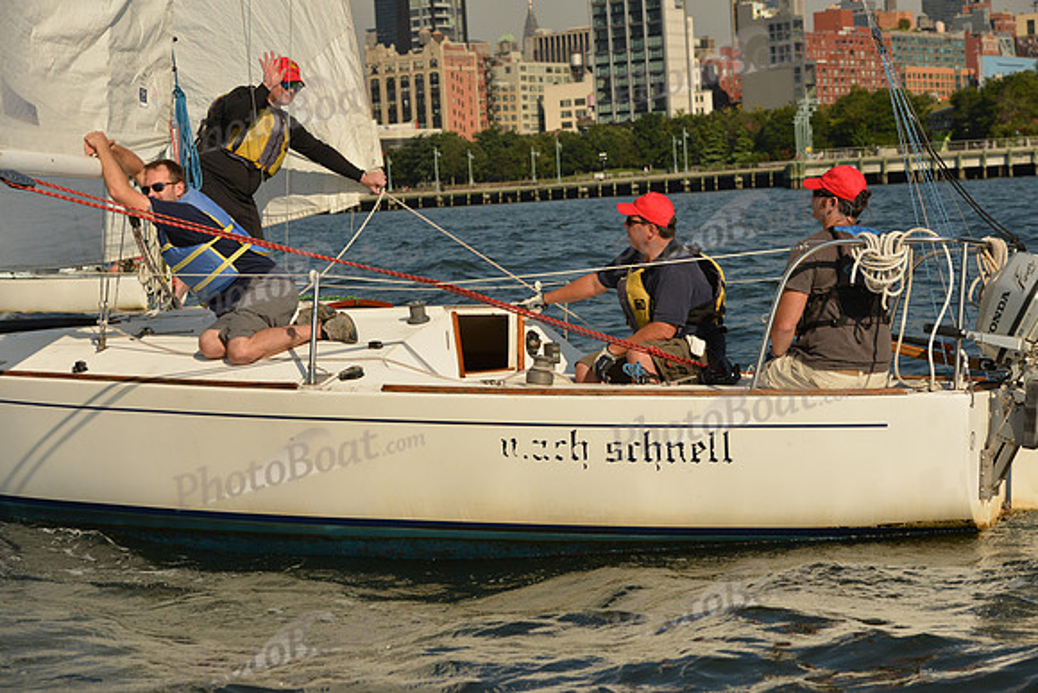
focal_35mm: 70
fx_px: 2019
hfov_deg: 28.8
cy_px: 346
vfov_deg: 19.5
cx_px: 519
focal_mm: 70
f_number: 6.3
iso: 400
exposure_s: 1/1250
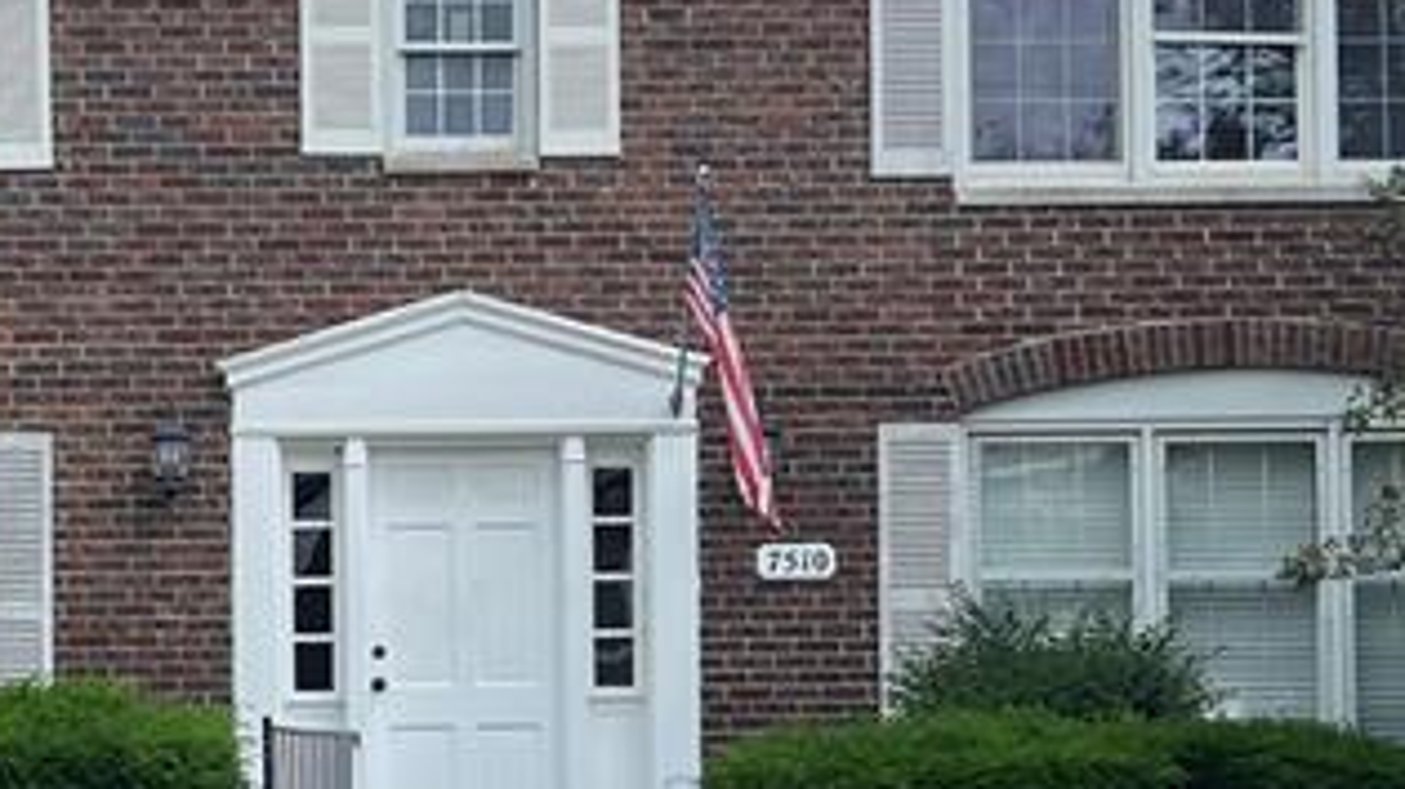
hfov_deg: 23.0
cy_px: 615
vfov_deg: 13.1
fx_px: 3427
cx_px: 370
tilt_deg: +2.9
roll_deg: +2.1
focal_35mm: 92
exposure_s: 1/1100
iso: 50
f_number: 1.5
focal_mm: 5.7
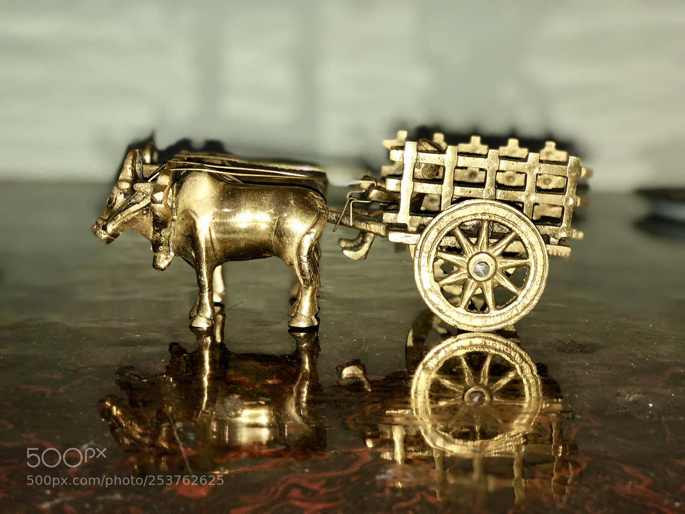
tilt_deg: -11.4
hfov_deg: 33.8
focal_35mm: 57
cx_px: 342
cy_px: 257
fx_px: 1128
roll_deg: -0.3
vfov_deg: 25.7
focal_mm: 6.6
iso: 80
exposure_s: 1/50
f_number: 2.8
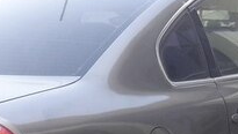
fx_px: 619
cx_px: 115
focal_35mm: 98
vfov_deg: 12.0
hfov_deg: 21.8
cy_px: 185
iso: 40
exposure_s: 1/238
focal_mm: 3.7
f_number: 1.9
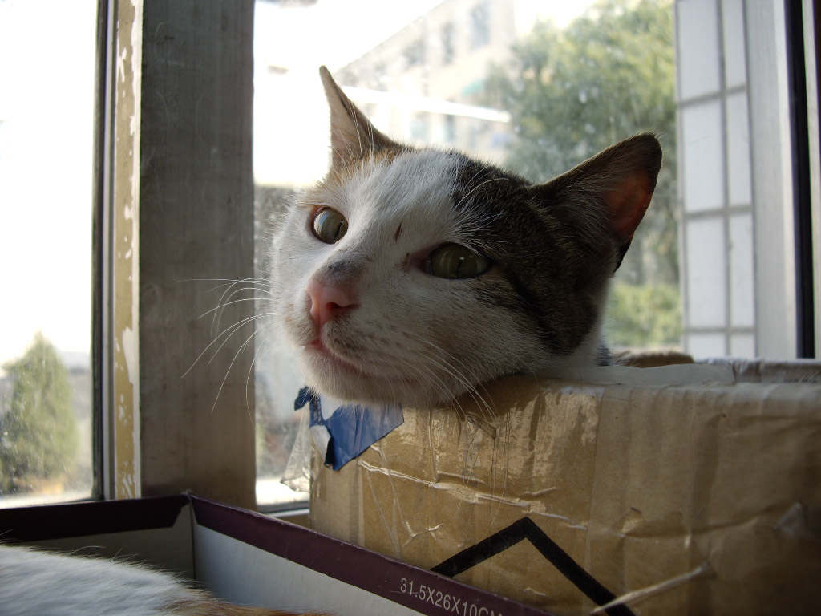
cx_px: 410
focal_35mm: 38
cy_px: 308
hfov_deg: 49.0
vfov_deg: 37.7
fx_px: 901
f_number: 2.8
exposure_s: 1/125
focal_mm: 7.9
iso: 100
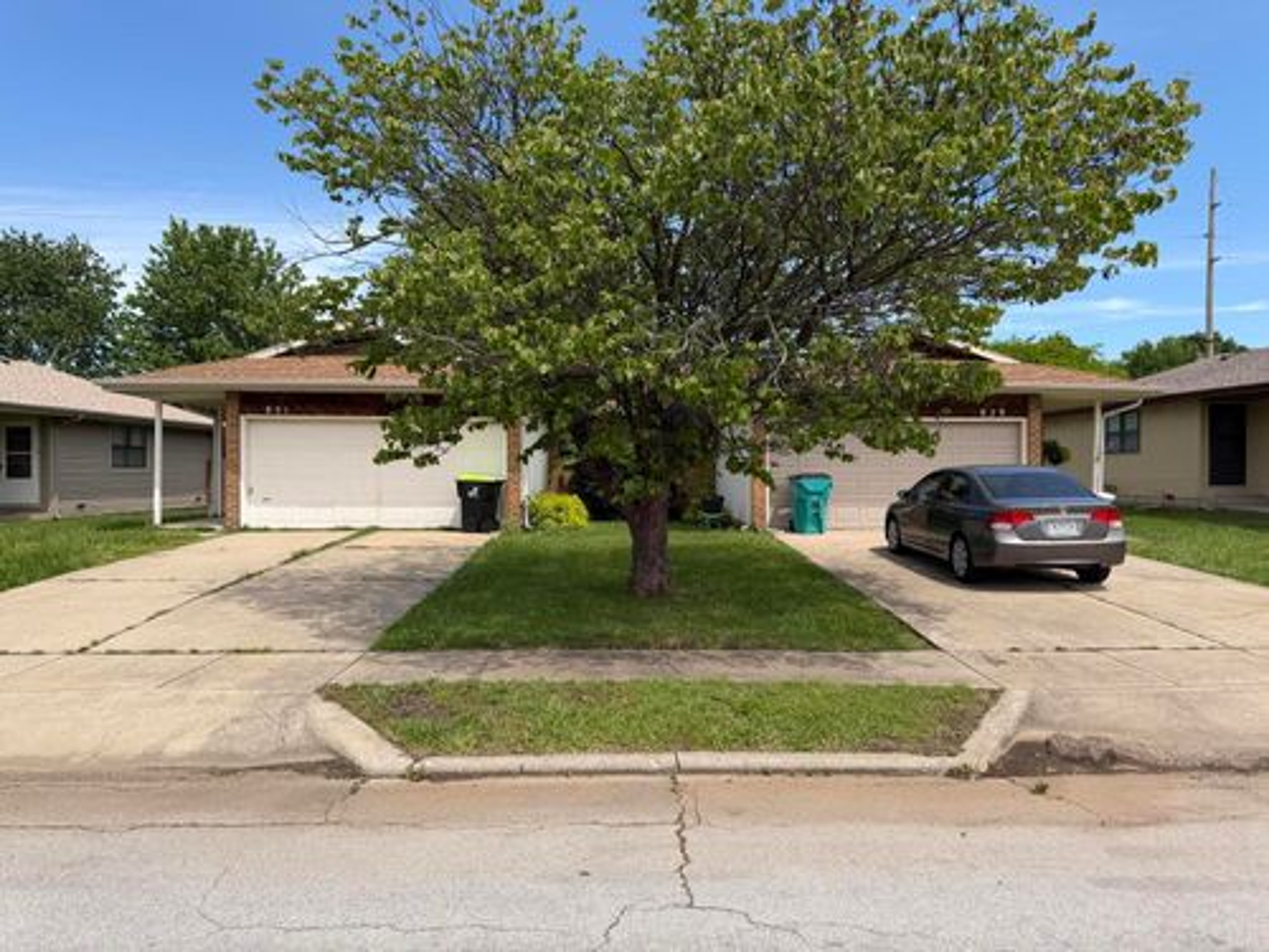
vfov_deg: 56.8
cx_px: 634
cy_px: 476
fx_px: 880
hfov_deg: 71.6
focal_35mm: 24
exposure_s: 1/3584
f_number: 1.78
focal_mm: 6.76
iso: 80
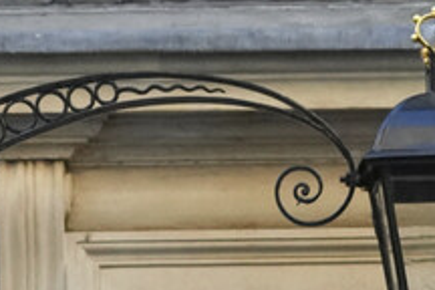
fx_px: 6271
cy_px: 1042
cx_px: 294
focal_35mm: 519
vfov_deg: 2.6
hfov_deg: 4.0
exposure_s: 1/800
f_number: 3.5
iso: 2000
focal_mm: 70
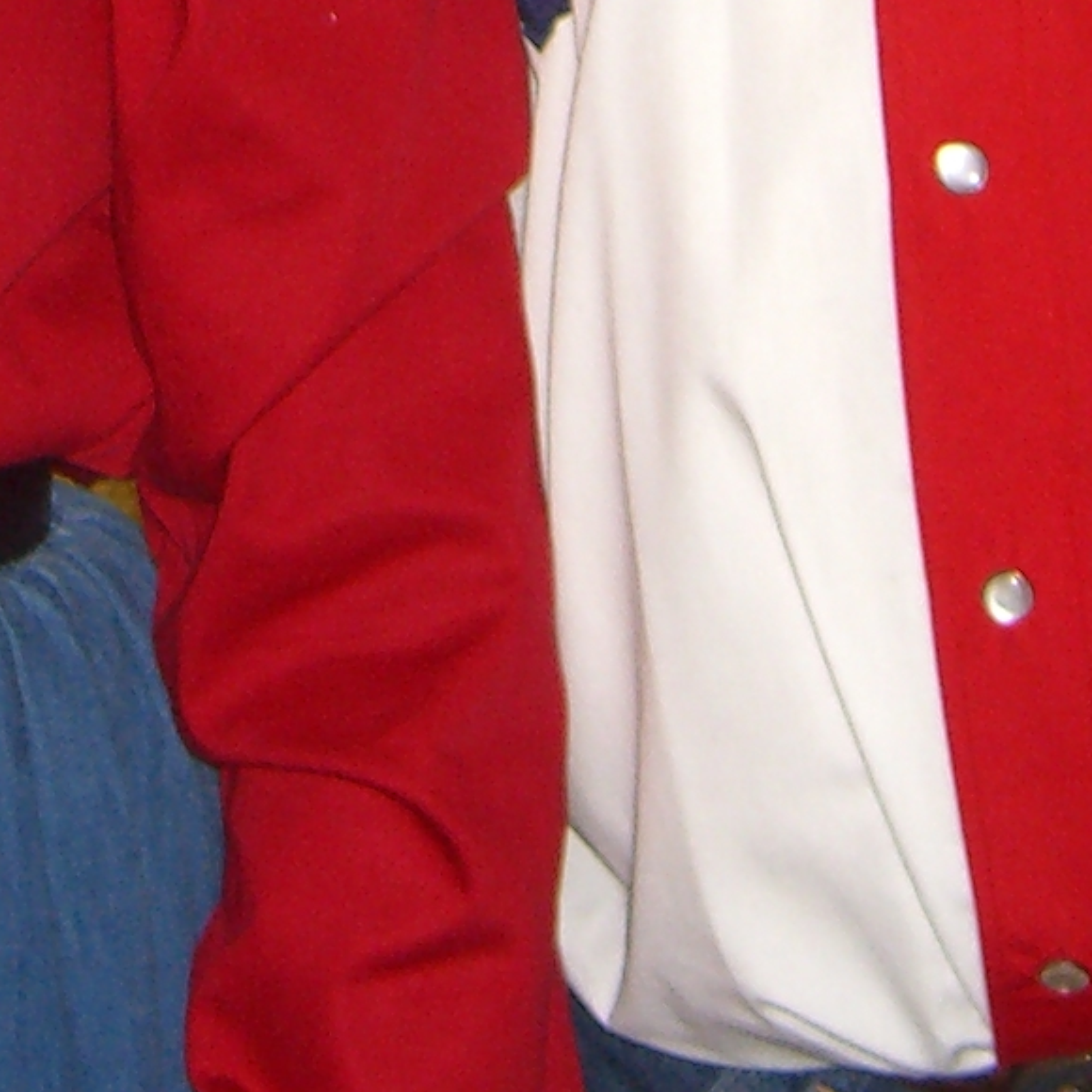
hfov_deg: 9.8
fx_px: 6353
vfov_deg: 9.4
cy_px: -811
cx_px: 92
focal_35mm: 178
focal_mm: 7.9
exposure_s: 1/60
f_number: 2.8
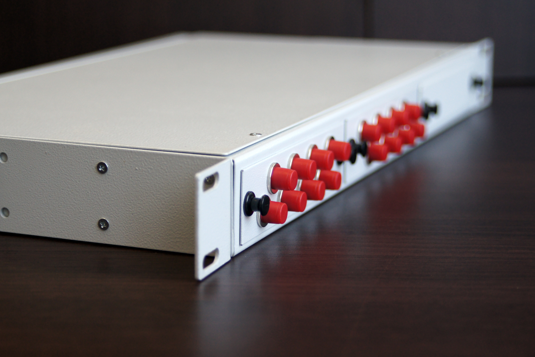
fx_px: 1352
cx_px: 267
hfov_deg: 22.4
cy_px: 179
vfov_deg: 15.0
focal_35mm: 91
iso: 500
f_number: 4.5
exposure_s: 1/100
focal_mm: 60
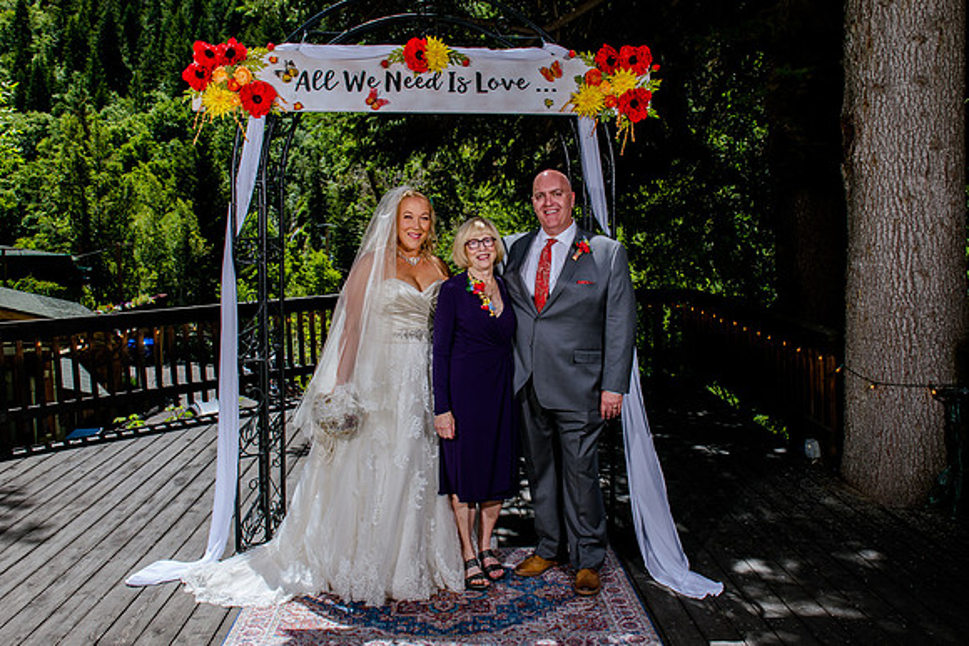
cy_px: 310
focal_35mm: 29
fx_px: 791
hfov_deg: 63.0
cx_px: 487
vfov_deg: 44.4
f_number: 8
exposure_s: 1/400
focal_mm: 24
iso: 160
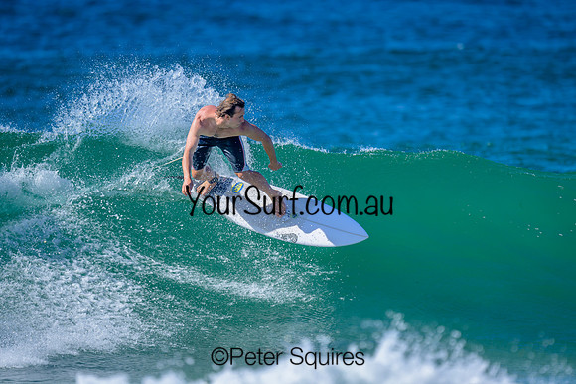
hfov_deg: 2.3
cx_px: 269
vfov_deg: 1.5
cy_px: 167
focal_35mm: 906
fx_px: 14500
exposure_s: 1/2000
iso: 450
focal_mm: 800
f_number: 6.3
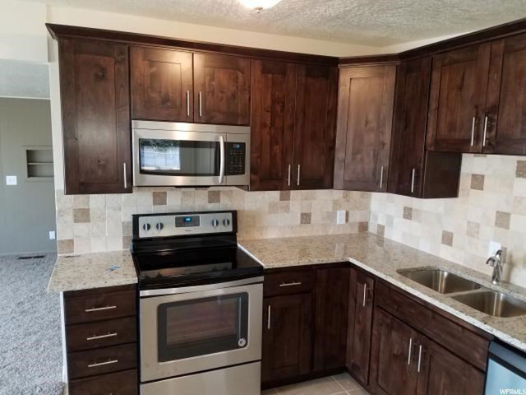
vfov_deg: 53.1
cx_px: 263
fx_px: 395
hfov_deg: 67.3
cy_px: 198
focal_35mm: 26
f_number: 1.7
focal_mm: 4.2
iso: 100
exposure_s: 1/30
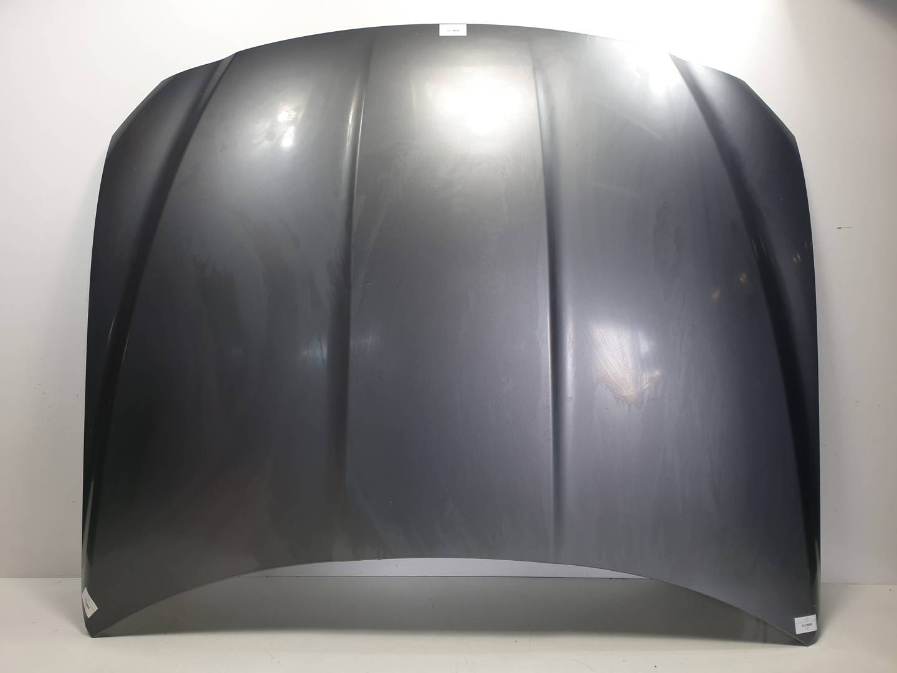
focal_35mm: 26
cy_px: 336
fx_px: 674
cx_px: 448
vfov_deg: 53.1
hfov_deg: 67.3
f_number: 2.4
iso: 64
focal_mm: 4.3
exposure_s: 1/100
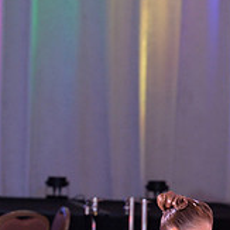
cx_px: 256
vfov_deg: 3.1
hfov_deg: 3.1
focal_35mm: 560
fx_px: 4210
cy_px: 320
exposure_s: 1/250
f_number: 5.6
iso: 2000
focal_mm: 185
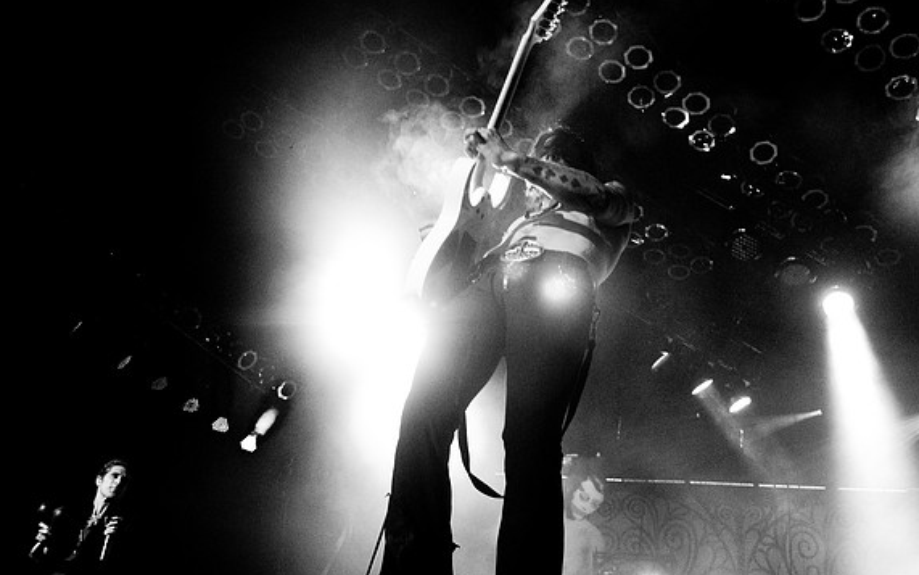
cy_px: 300
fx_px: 776
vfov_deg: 40.6
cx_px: 459
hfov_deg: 61.2
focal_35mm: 31
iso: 800
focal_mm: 20
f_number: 3.2
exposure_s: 1/80
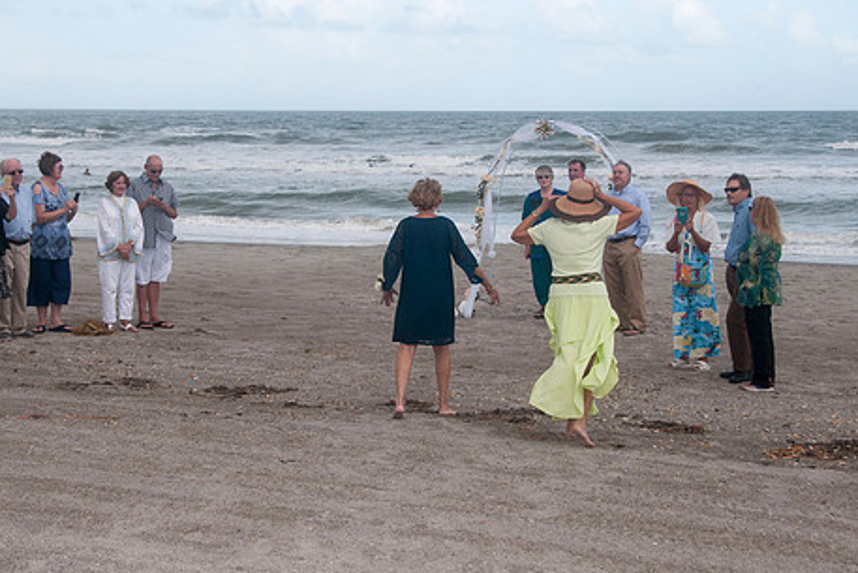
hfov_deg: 26.6
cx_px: 364
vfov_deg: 17.9
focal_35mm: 76
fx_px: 1812
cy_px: 211
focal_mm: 36
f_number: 7.1
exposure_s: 1/250
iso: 100
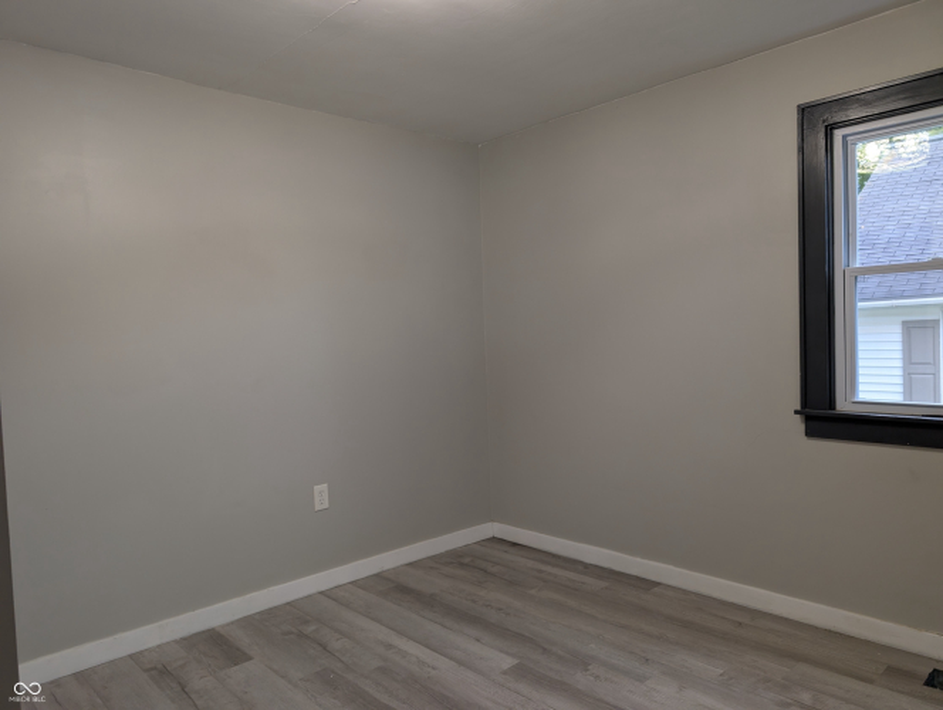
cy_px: 355
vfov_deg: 56.9
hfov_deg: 71.5
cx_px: 472
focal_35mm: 24
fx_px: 655
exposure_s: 1/23.8
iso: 55
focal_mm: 6.9
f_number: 1.68
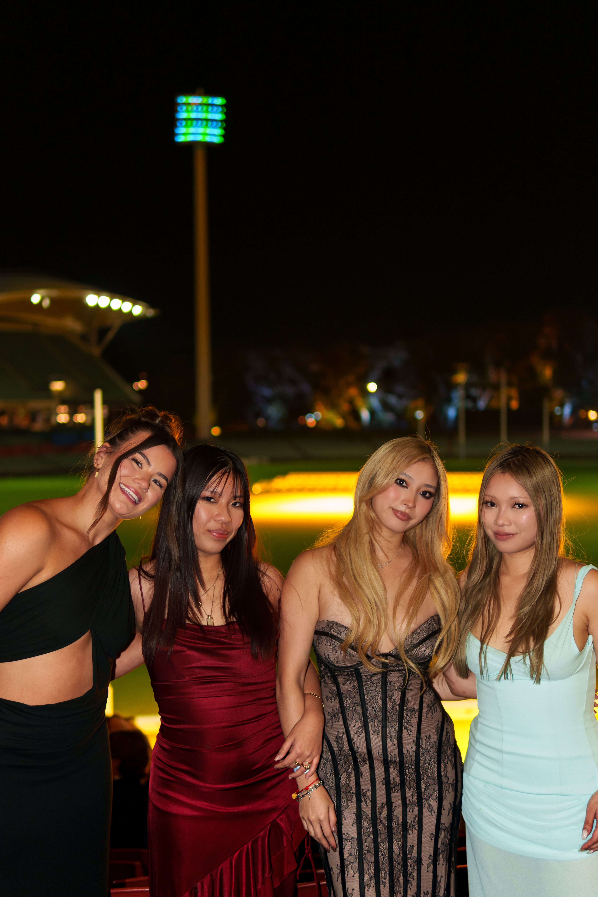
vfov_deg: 43.6
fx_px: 1121
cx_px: 299
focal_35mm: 45
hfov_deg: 29.9
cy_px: 448
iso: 320
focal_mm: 30
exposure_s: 1/50
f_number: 1.4
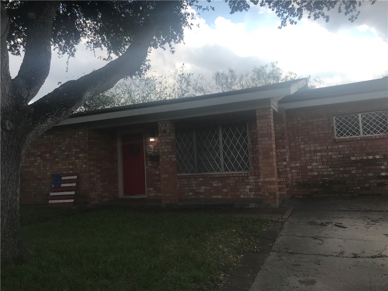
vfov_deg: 49.7
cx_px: 194
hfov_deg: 63.4
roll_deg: +3.3
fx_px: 314
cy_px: 146
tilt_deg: +2.1
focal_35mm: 28
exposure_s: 1/1808
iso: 20
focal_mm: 3.99
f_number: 1.8
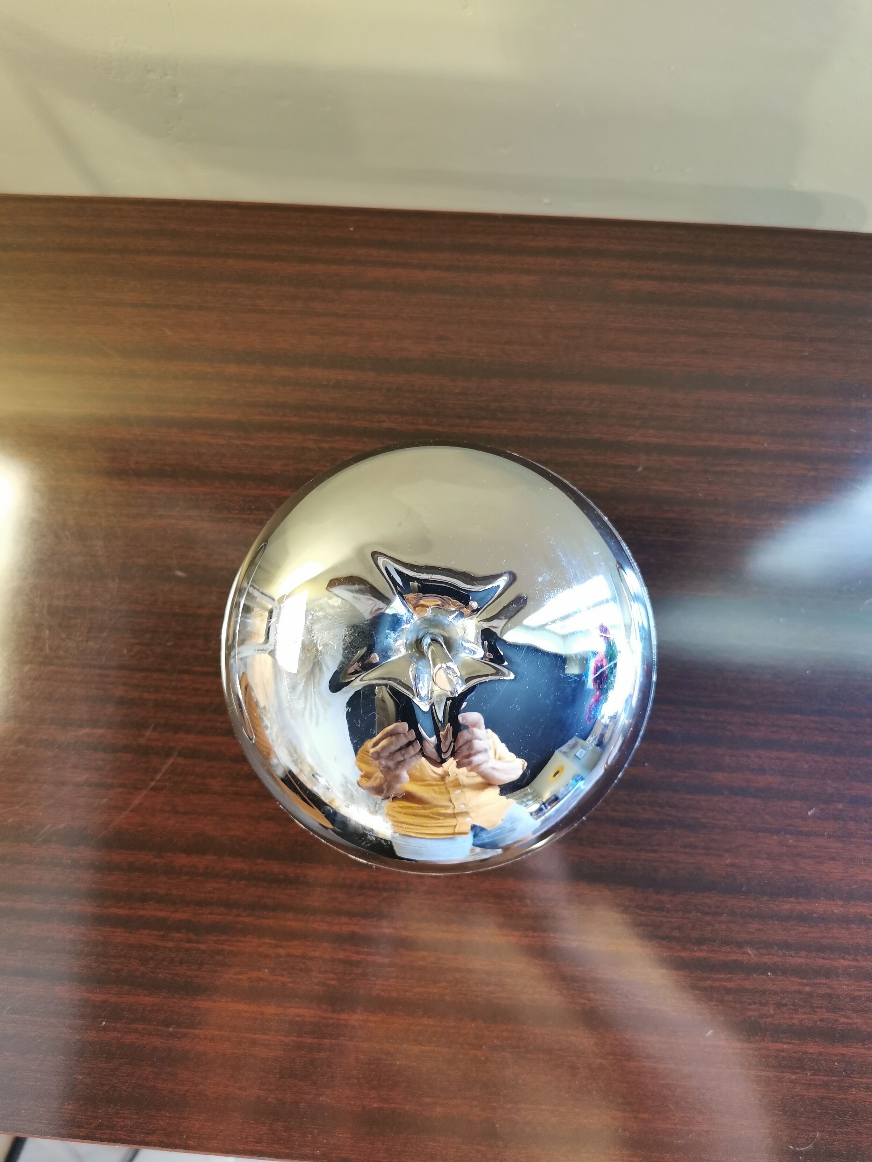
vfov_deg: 65.3
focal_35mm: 27
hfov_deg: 51.4
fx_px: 907
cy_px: 581
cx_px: 436
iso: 320
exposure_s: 1/50
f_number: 1.6
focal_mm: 5.56
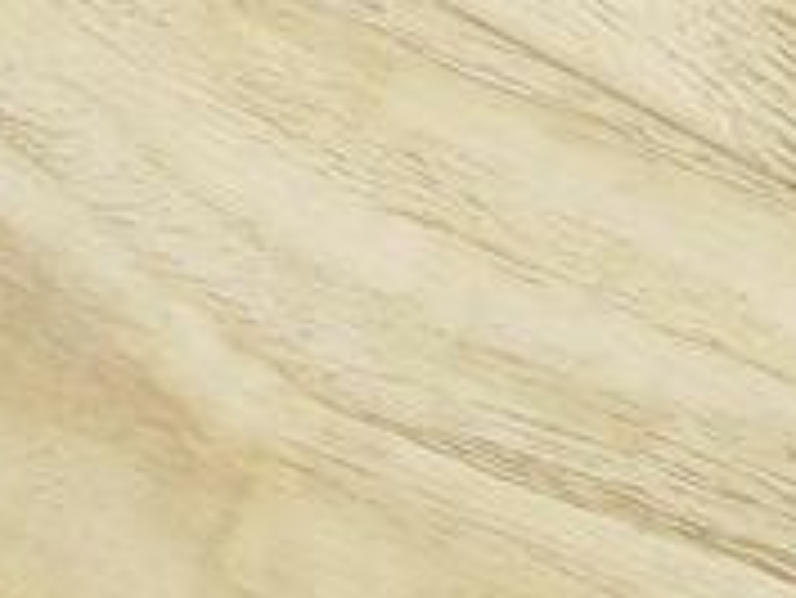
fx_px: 8307
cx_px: -407
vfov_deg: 4.0
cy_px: 1978
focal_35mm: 361
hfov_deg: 5.4
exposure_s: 1/40
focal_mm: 25
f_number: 4.5
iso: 1600
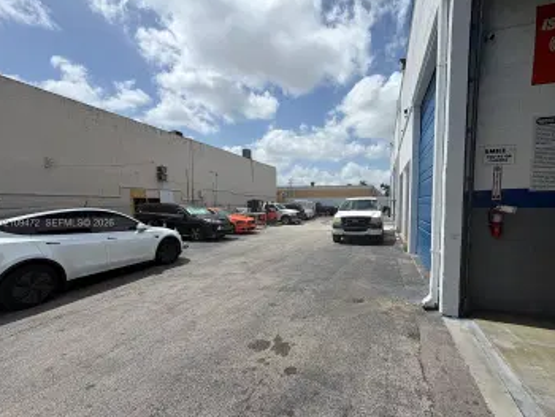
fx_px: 257
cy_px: 224
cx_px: 308
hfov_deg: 94.1
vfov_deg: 78.1
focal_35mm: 16
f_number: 2.2
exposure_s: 1/1431
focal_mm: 2.22
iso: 20
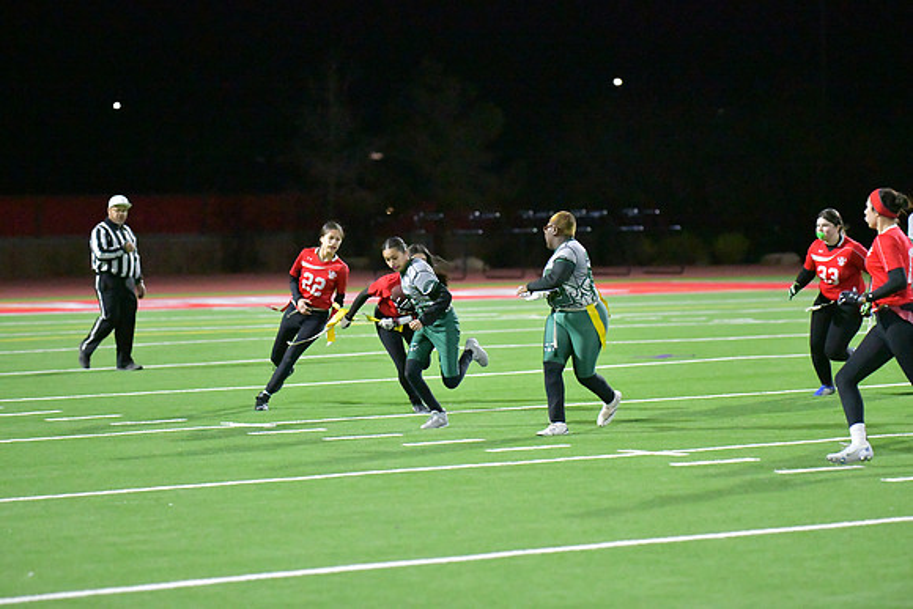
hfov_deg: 13.2
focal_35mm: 155
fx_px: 3932
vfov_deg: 8.9
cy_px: 304
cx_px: 456
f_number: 2.8
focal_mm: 155
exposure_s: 1/3200
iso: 25600
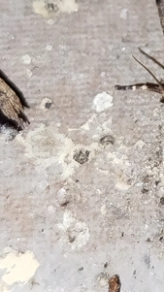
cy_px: 39
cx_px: 201
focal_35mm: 132
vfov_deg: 16.1
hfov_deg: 9.1
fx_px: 1022
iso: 125
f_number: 1.7
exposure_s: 1/50
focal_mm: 5.31
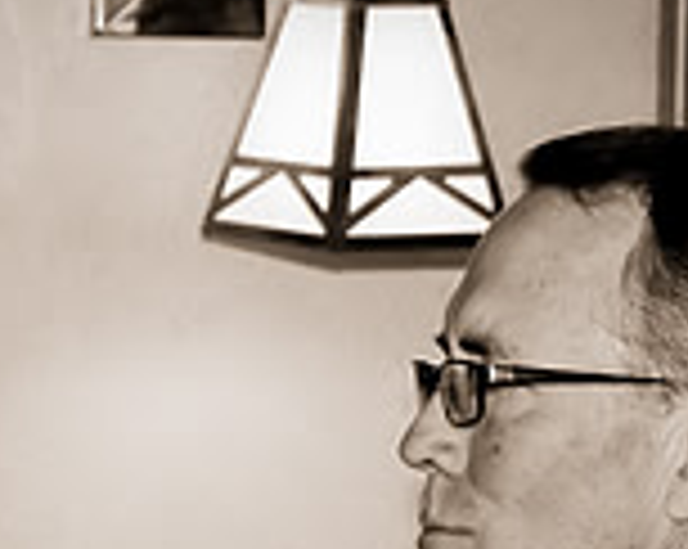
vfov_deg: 4.1
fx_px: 7606
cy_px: 614
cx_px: 243
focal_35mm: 374
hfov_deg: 5.2
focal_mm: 70
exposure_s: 1/60
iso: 200
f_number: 5
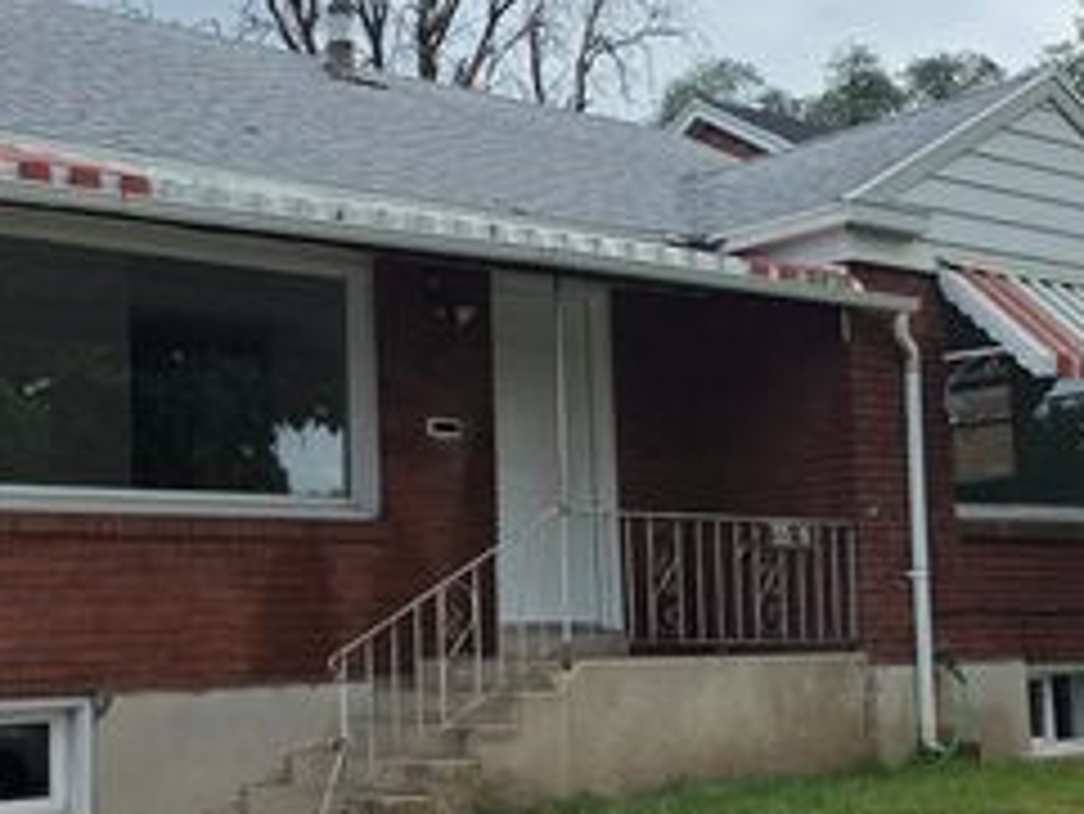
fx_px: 1911
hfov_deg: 31.6
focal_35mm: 61
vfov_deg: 24.0
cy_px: 450
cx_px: 481
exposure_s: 1/4539
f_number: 1.7
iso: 80
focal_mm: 6.3
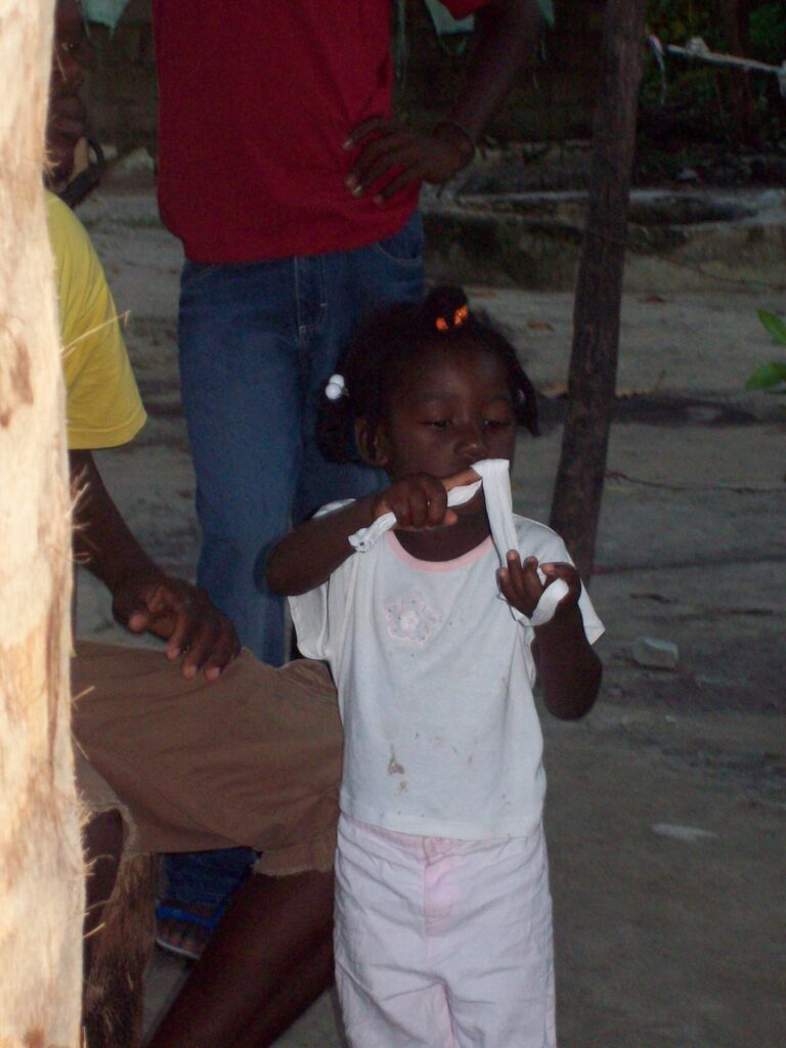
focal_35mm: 108
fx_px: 3270
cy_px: 524
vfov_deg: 18.2
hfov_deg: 13.7
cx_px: 393
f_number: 4.8
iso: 200
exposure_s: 1/128
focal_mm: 18
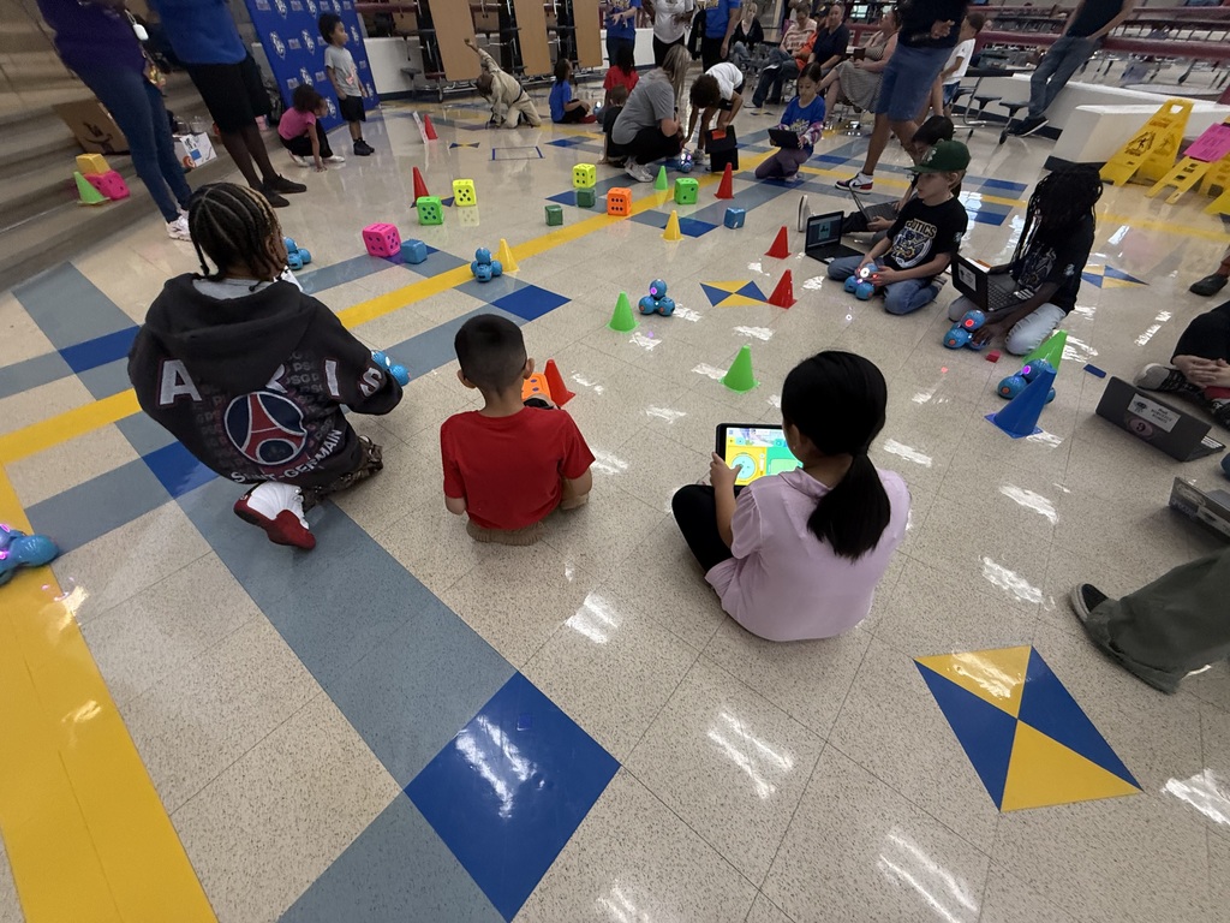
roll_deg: +1.5
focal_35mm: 14
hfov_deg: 102.1
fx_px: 497
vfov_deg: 85.7
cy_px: 462
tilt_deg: -42.1
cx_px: 615
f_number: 2.2
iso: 320
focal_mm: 2.22
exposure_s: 1/120
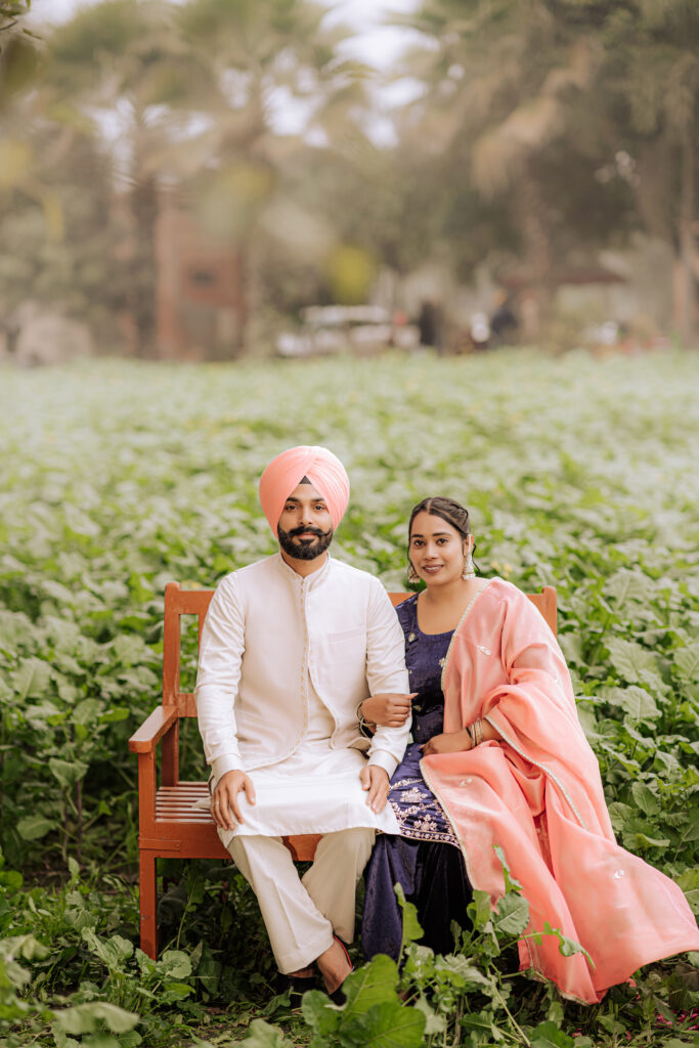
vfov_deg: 23.9
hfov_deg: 16.1
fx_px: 2475
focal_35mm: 85
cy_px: 524
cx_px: 350
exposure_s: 1/250
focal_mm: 85
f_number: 1.8
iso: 80
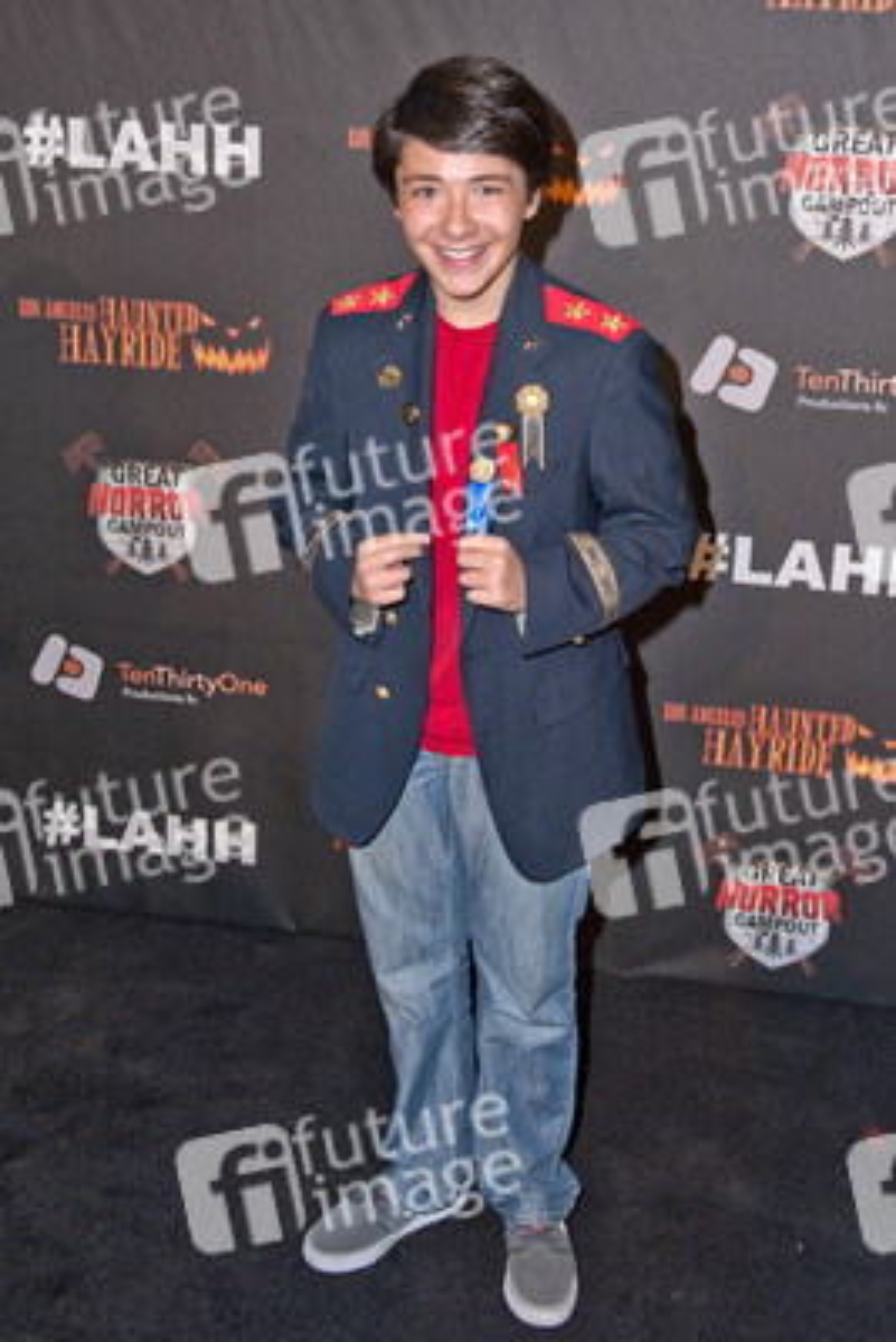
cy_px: 671
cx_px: 448
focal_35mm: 32
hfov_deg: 41.1
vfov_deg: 58.7
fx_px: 1194
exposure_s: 1/400
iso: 400
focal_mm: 32
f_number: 4.5
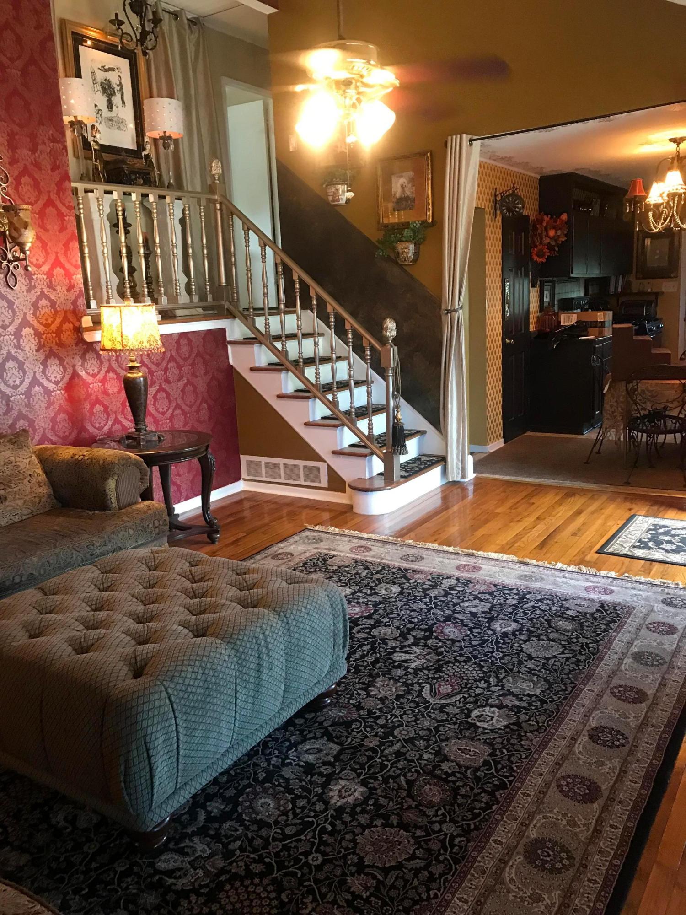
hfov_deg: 49.7
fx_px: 740
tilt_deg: -11.7
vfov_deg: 63.4
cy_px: 458
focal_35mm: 28
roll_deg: +2.7
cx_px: 343
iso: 100
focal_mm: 3.99
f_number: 1.8
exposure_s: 1/13
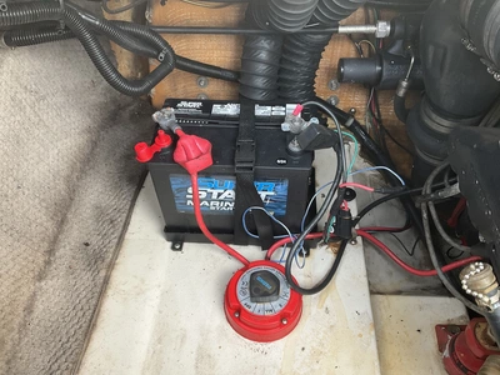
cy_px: 188
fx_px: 419
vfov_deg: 48.2
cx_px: 250
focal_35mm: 29
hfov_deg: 61.7
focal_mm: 3
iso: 40
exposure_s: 1/122
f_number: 1.8
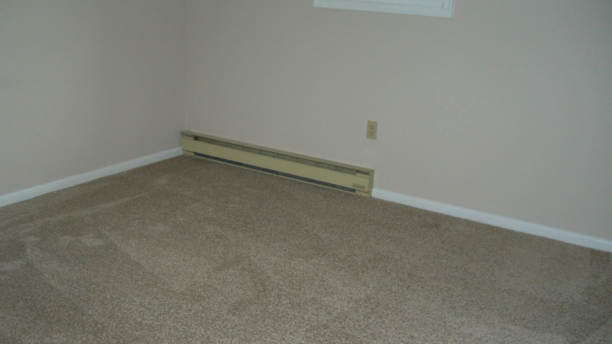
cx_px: 305
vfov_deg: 28.4
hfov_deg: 48.4
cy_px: 171
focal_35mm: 42
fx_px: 682
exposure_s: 1/60
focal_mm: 7.9
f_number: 2.8
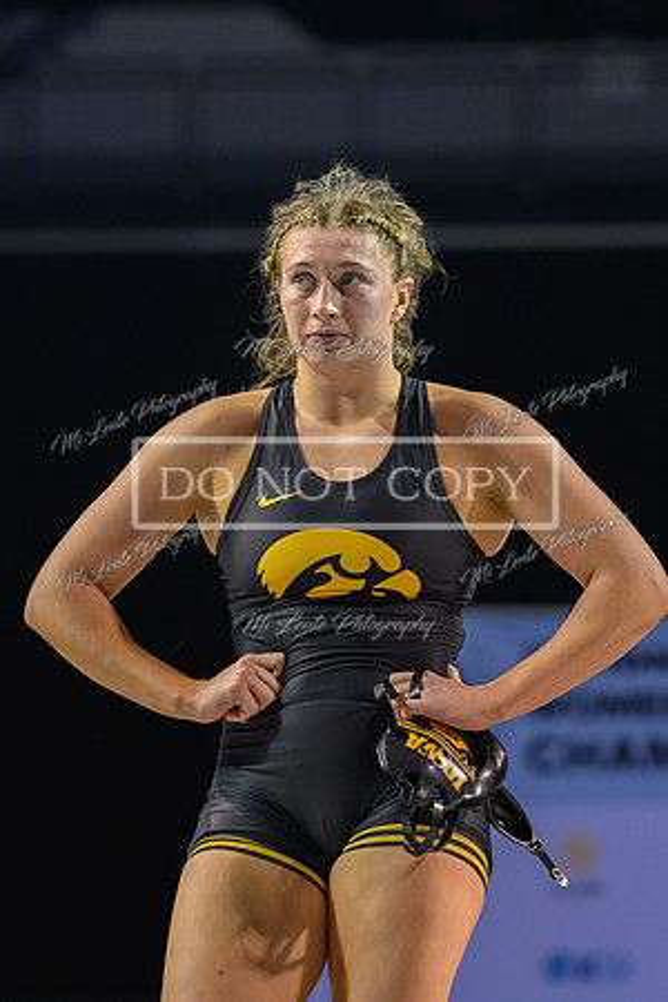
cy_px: 419
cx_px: 297
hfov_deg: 6.8
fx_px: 5582
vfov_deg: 10.3
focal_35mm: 201
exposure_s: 1/800
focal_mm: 115
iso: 4000
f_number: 2.8
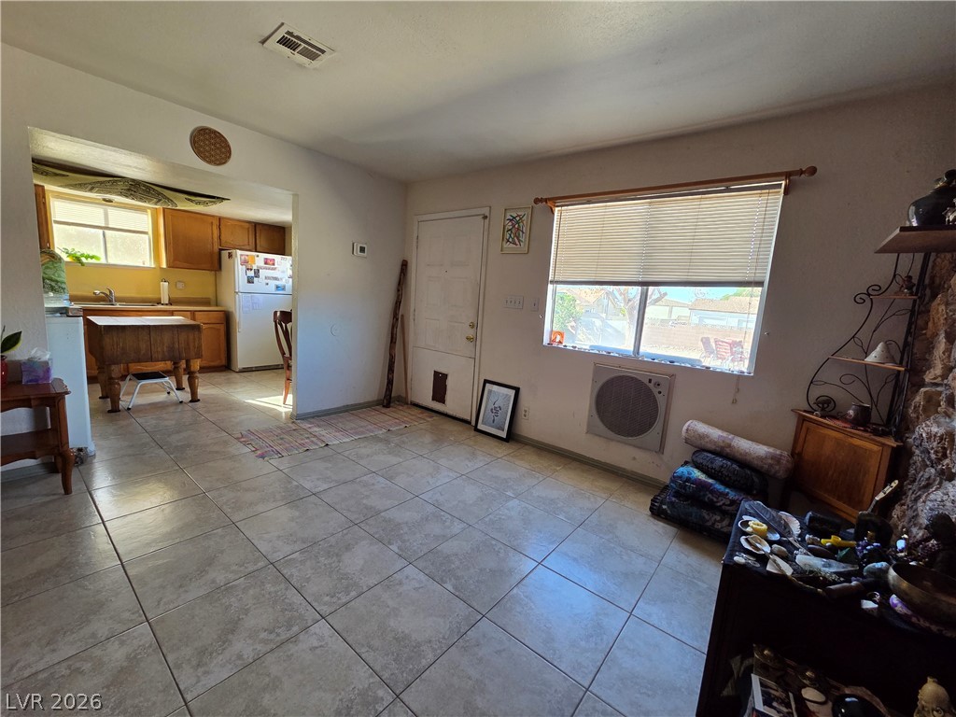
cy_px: 358
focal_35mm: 13
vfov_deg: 89.9
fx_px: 359
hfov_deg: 106.2
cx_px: 478
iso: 200
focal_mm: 2.2
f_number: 2.2
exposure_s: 1/120
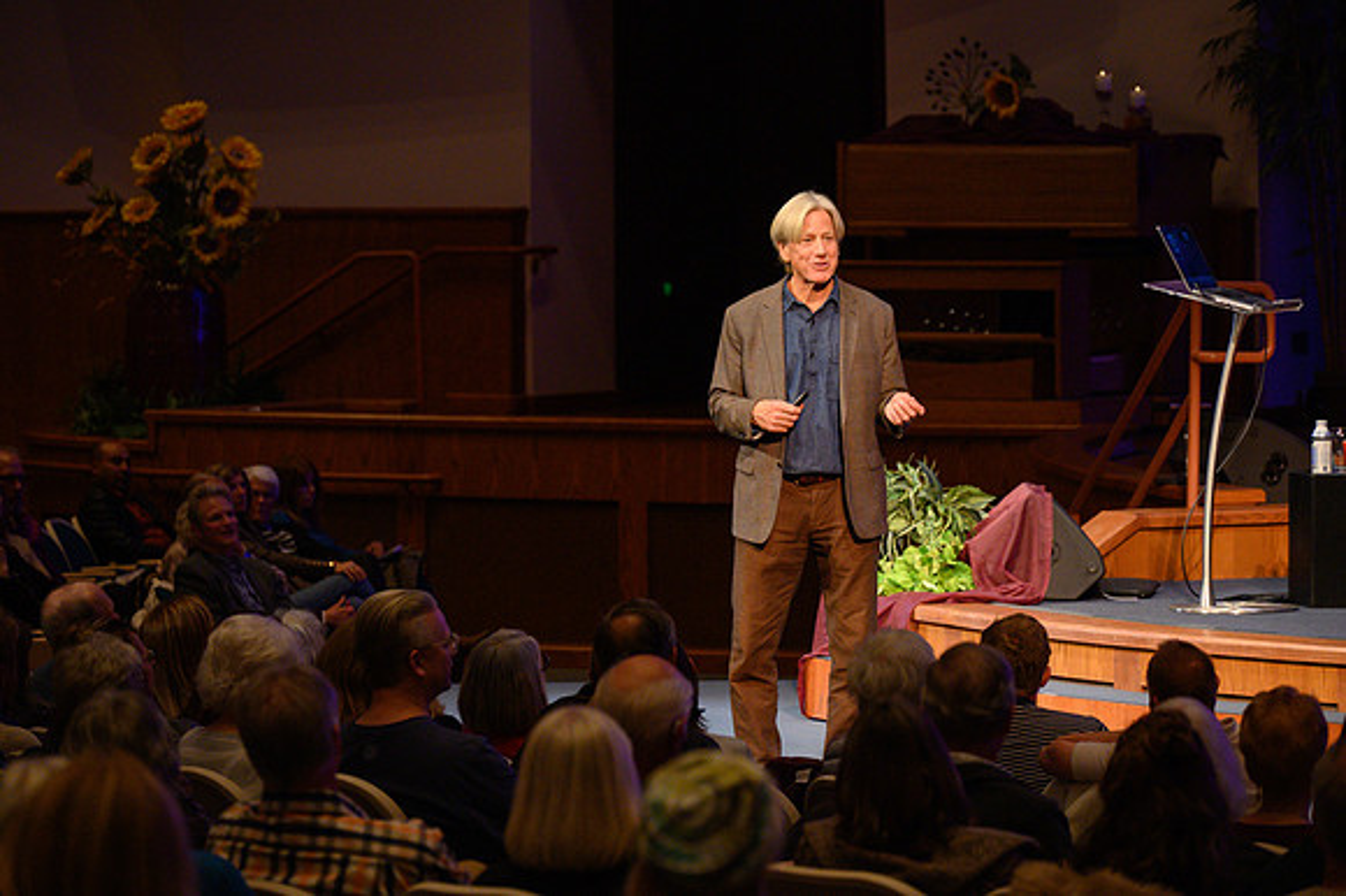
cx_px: 673
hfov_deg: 10.3
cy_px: 448
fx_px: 7473
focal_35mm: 200
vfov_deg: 6.9
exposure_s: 1/125
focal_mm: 200
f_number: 6.3
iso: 1250
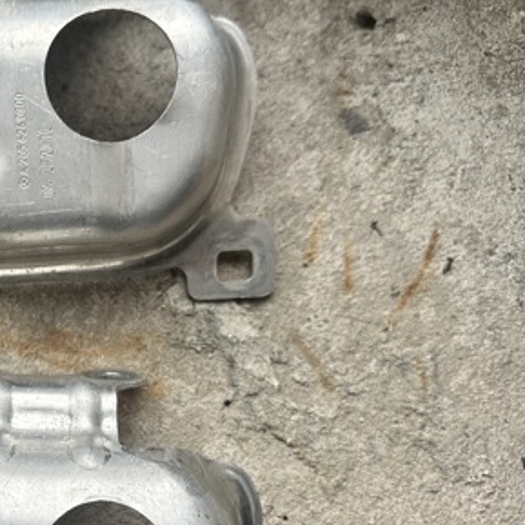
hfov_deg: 33.3
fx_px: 806
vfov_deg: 35.7
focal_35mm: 47
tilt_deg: -82.9
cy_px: 348
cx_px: 13
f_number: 1.78
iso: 250
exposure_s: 1/98
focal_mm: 6.86
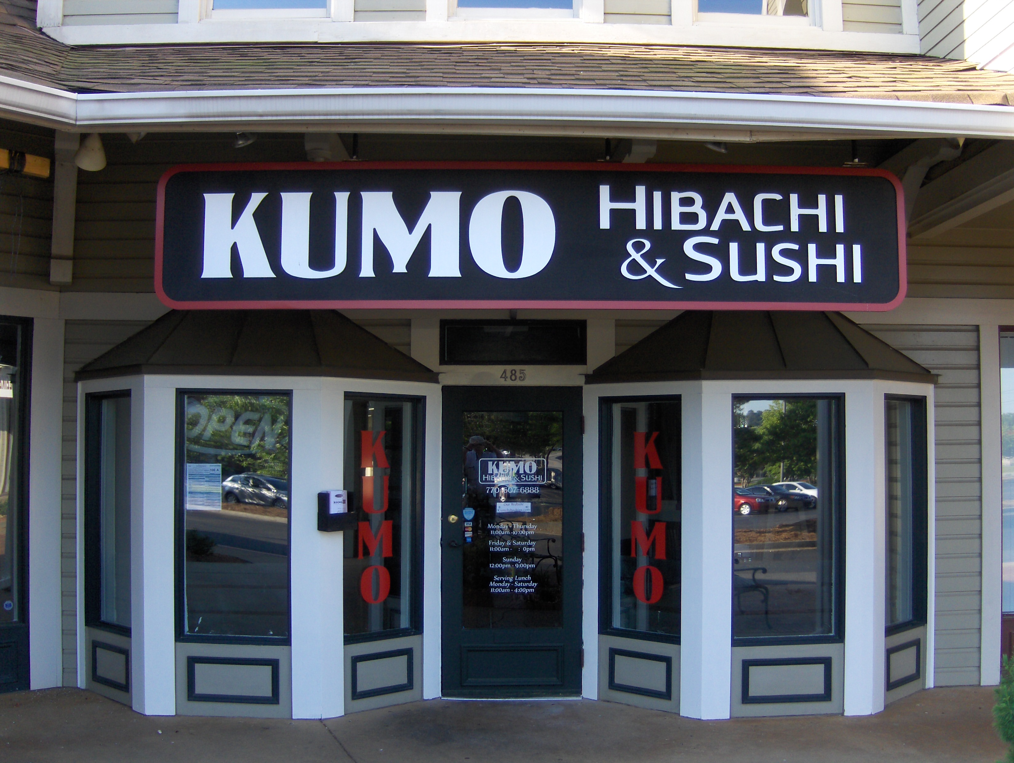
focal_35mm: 35
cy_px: 382
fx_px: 1026
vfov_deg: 40.8
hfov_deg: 52.6
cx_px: 507
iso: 126
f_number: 2.8
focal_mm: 7.5
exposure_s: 1/172
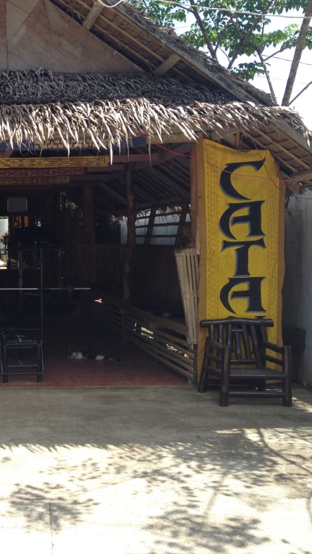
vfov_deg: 40.6
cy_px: 277
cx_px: -4
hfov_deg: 22.5
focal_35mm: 51
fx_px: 750
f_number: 2.4
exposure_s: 1/681
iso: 50
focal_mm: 4.28
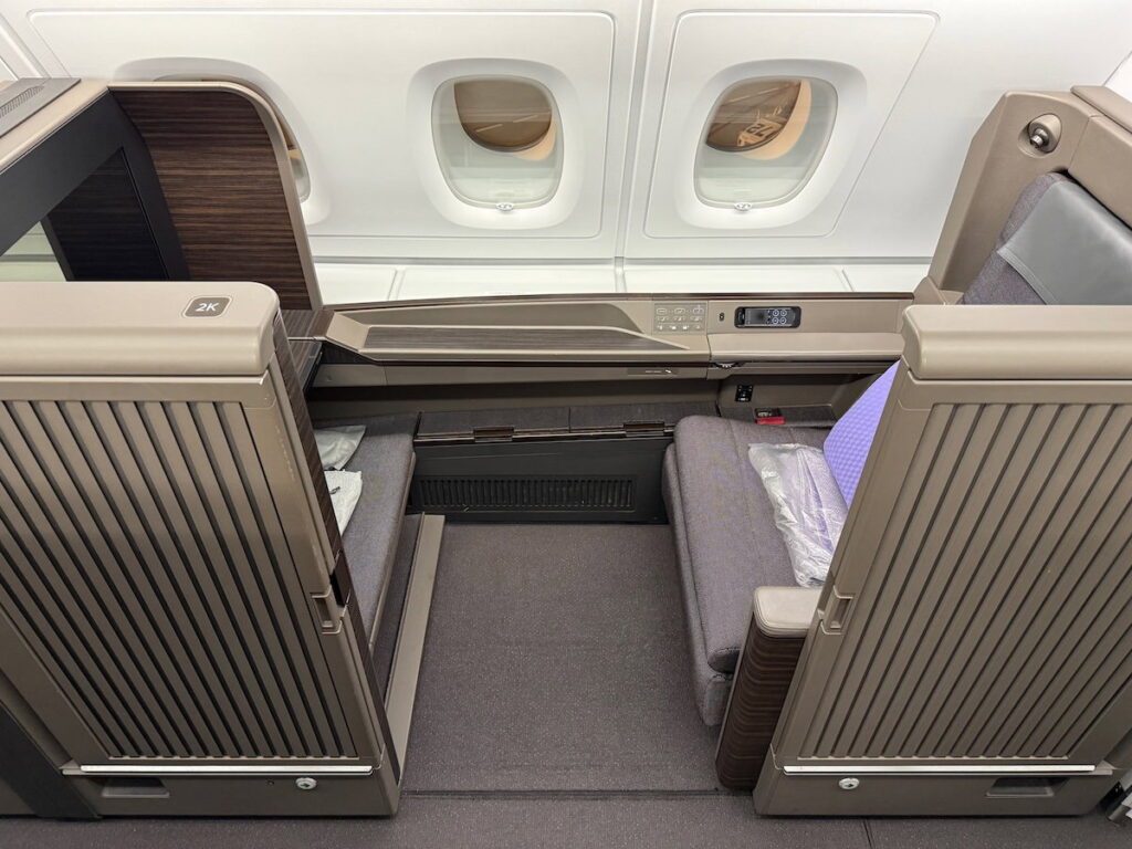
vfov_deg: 56.8
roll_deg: +0.0
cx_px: 566
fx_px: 785
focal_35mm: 24
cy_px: 424
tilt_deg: -39.9
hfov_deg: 71.6
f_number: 1.78
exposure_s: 1/52
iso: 400
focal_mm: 6.76
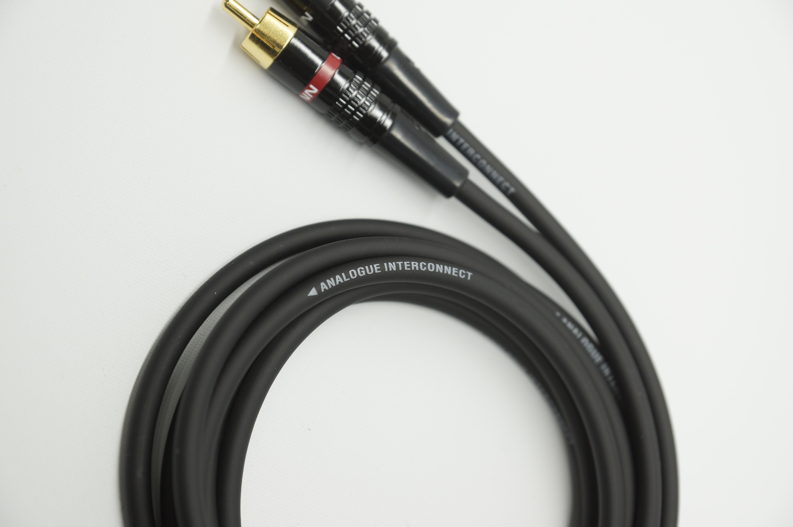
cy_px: 264
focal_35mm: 68
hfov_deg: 29.9
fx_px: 1486
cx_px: 396
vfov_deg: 20.1
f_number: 4
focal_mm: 45
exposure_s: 1/100
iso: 100
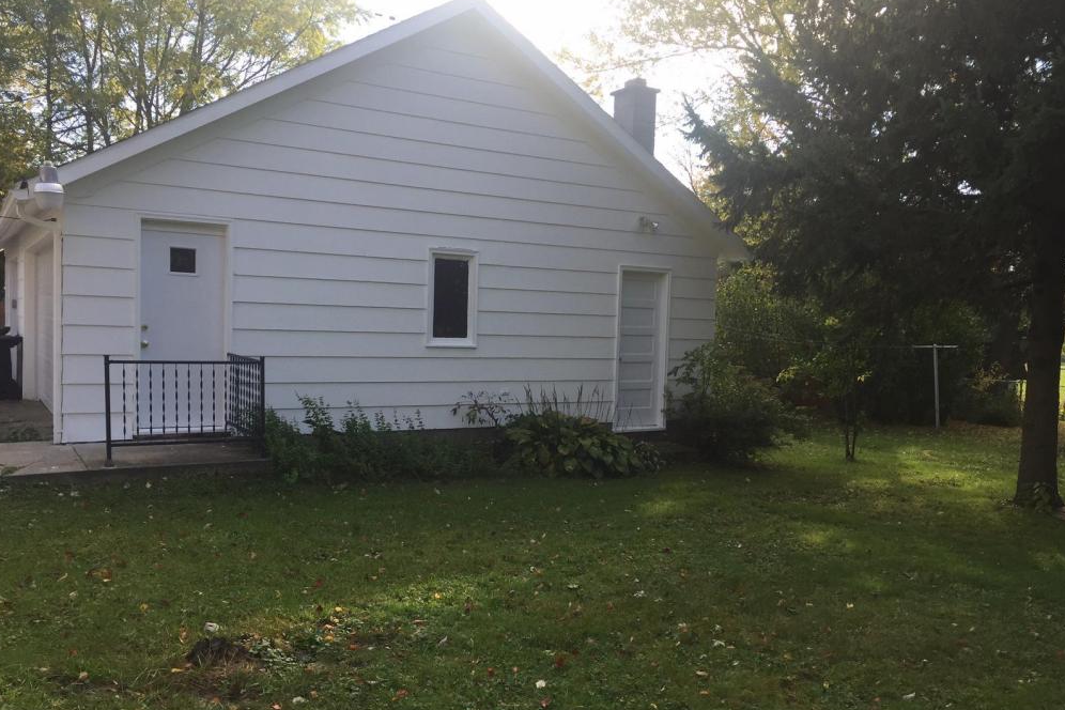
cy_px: 376
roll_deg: -0.9
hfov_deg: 60.3
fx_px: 917
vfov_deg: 42.3
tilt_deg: -4.4
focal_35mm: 31
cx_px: 539
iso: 32
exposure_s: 1/421
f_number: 2.2
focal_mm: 4.15
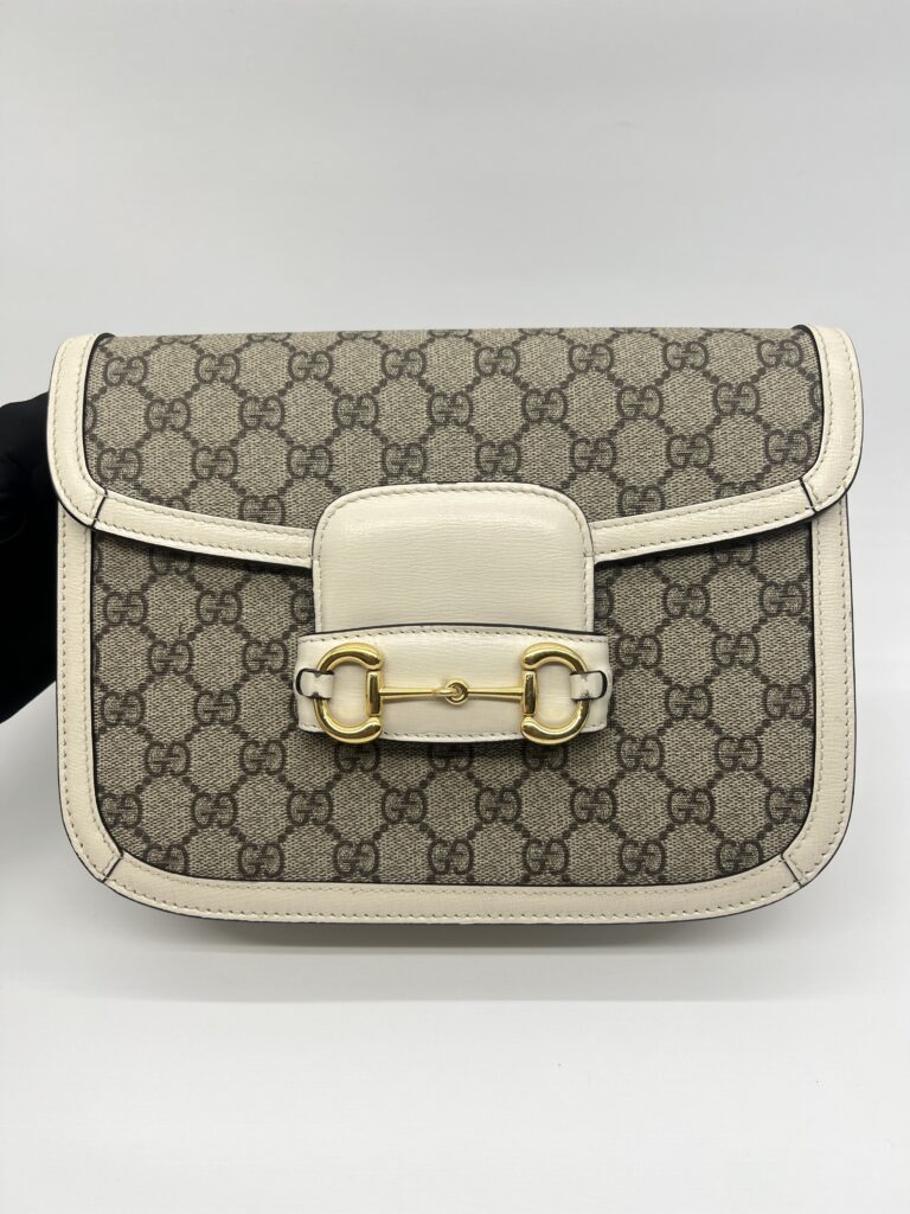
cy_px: 607
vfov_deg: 67.3
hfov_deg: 53.1
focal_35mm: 26
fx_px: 911
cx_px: 455
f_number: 1.5
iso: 40
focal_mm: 5.7
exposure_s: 1/164
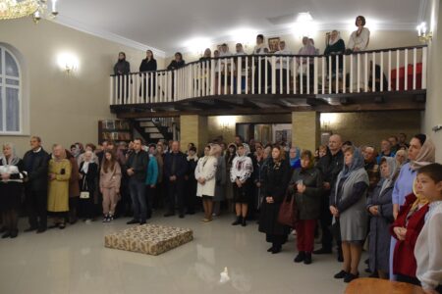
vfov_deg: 40.0
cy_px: 147
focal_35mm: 33
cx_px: 221
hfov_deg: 57.2
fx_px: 405
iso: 1400
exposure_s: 1/125
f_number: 3.5
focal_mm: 22
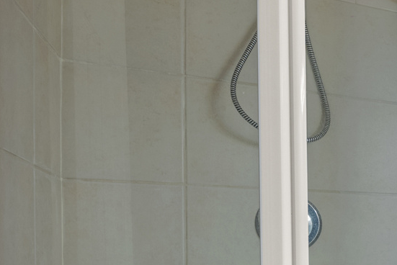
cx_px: 590
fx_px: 574
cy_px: 249
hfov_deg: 27.2
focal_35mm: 52
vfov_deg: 25.1
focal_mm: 14
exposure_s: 1
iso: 500
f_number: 8
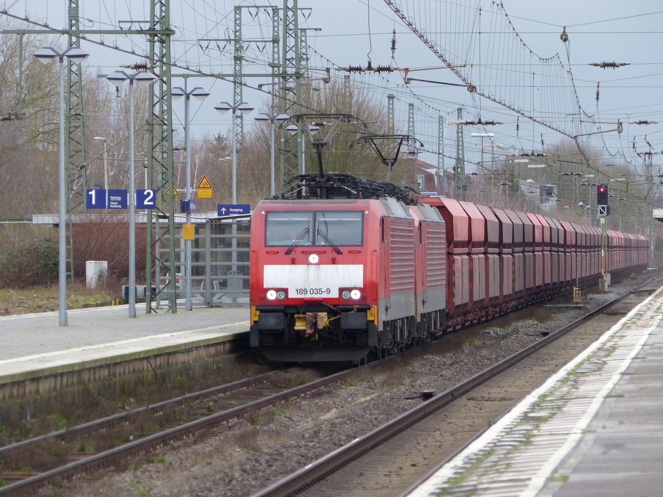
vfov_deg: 3.9
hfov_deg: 5.2
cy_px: 248
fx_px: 7259
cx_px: 332
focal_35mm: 379
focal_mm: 68.1
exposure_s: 1/125
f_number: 3.2
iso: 100
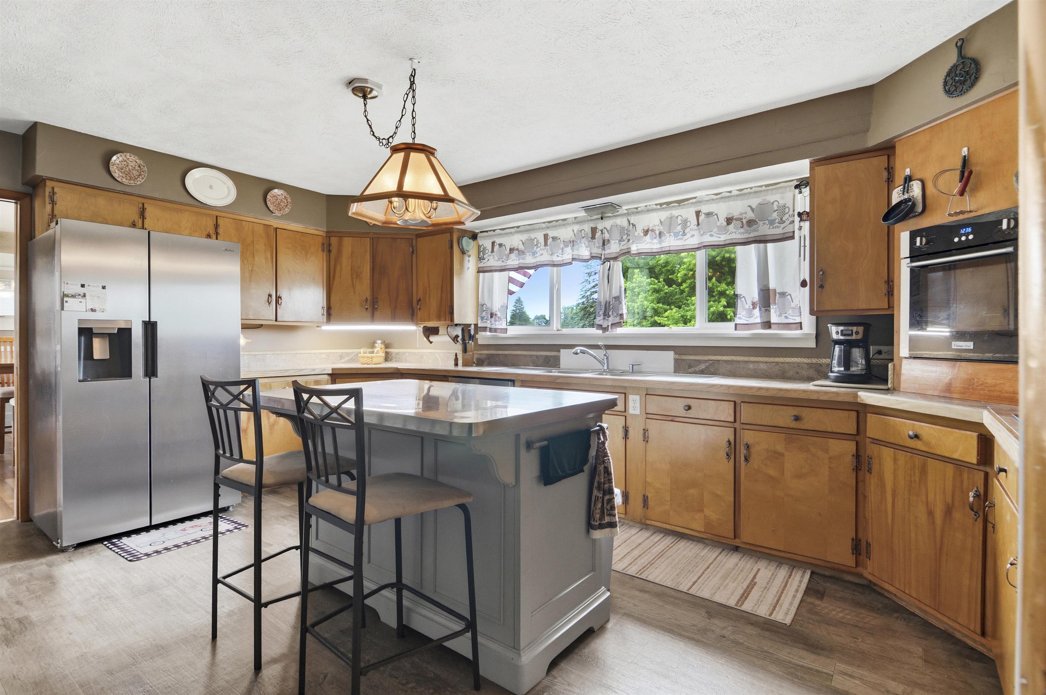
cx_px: 523
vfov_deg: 71.9
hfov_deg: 95.1
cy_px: 348
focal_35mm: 16
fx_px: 479
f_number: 5
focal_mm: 11
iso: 400
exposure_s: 1/5
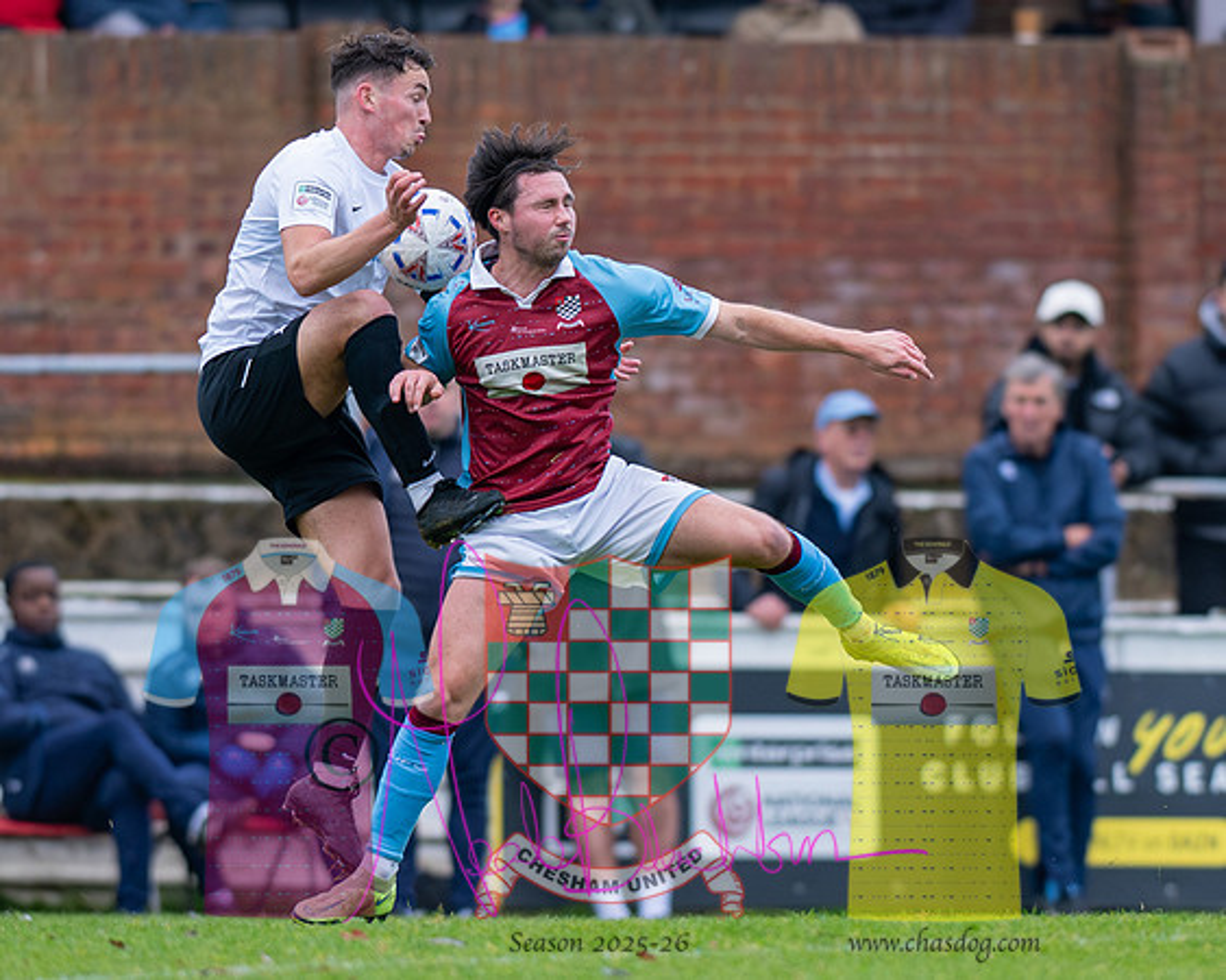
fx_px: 26309
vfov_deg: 2.1
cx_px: 697
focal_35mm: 725
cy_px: 594
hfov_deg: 2.7
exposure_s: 1/1250
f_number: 2.8
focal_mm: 300
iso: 1600
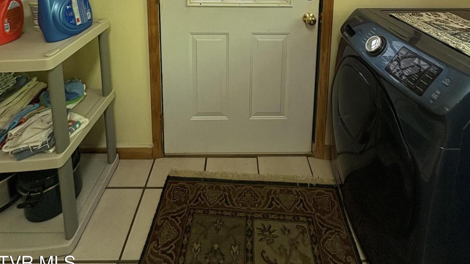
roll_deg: +1.4
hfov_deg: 83.8
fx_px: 262
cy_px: -31
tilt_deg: -7.6
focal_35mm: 21
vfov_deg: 41.7
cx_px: 238
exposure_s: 1/60
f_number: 2.2
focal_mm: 2.22
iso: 125
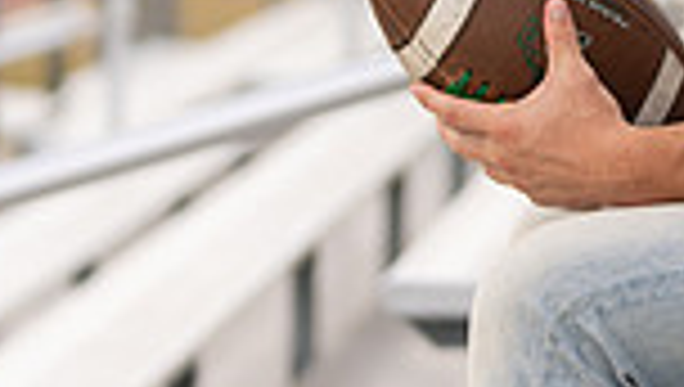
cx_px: 917
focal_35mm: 359
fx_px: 6520
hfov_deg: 6.0
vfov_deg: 3.4
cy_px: -267
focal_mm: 87
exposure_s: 1/320
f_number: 2.8
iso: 100
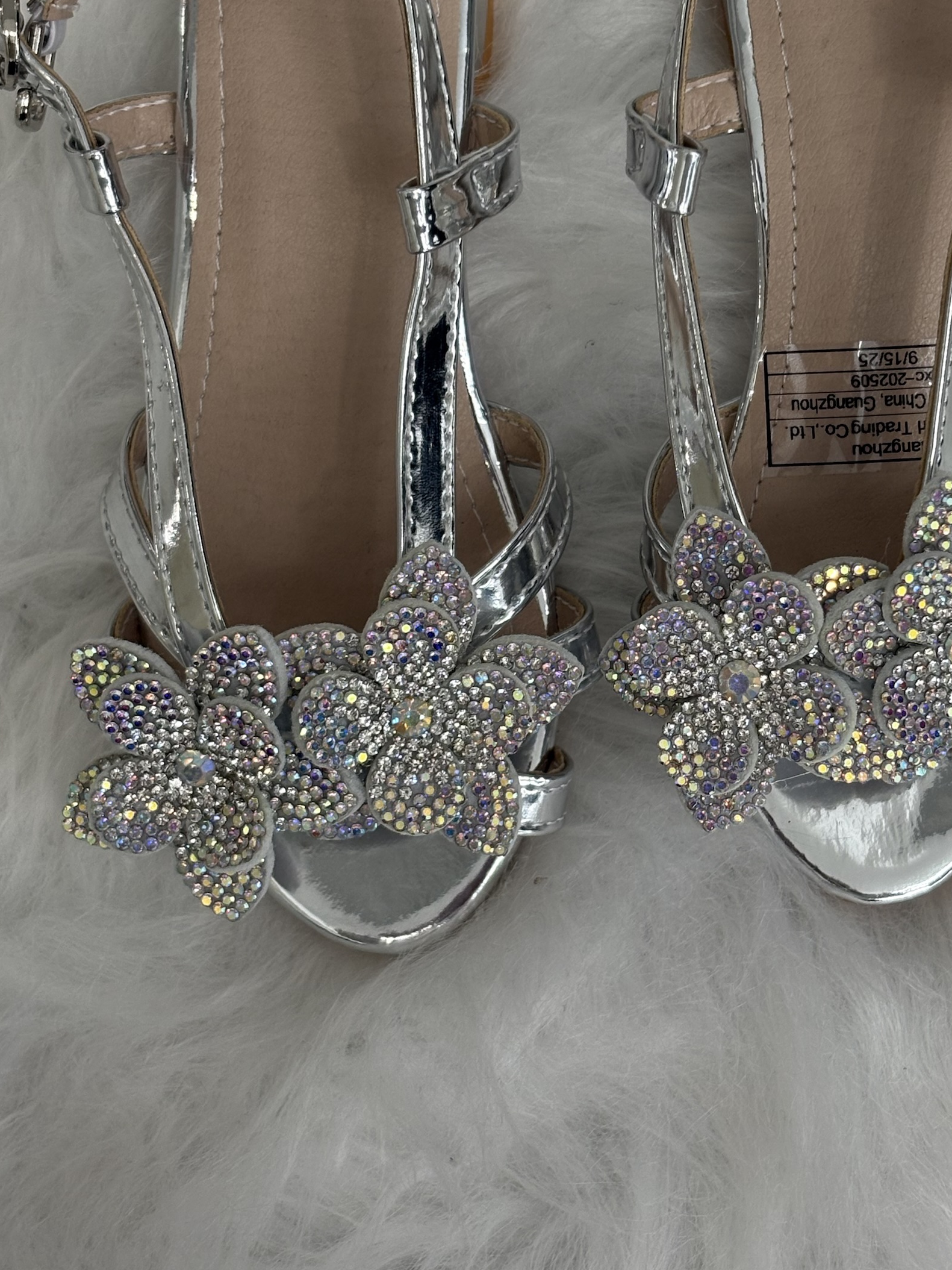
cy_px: 395
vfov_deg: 26.1
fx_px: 2714
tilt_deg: -82.7
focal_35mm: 74
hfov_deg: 19.8
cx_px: 646
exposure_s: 1/100
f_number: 1.6
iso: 40
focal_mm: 5.96
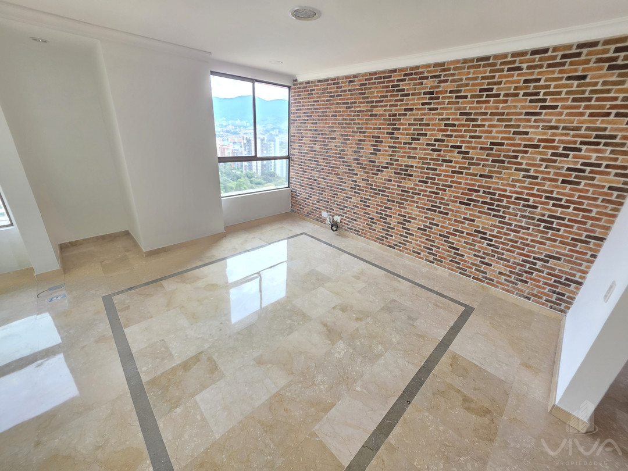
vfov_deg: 89.9
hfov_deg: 106.2
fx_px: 236
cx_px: 314
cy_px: 236
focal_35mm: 13
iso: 160
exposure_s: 1/120
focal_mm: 2.2
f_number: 1.9
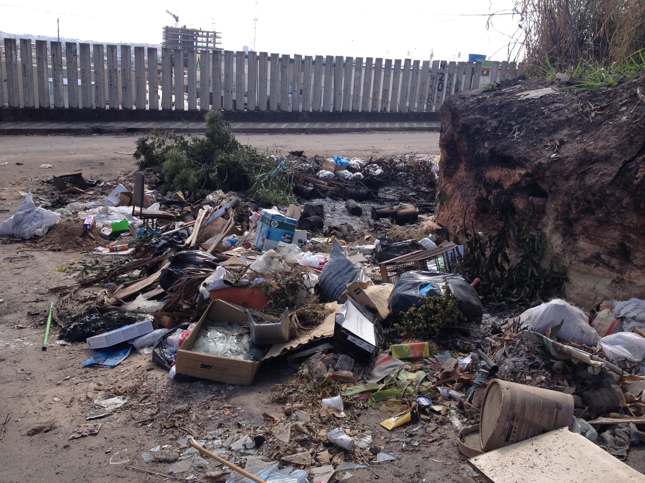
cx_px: 337
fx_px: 689
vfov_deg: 38.7
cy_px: 250
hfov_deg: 50.1
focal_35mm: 37
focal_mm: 4.28
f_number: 2.4
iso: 50
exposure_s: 1/746
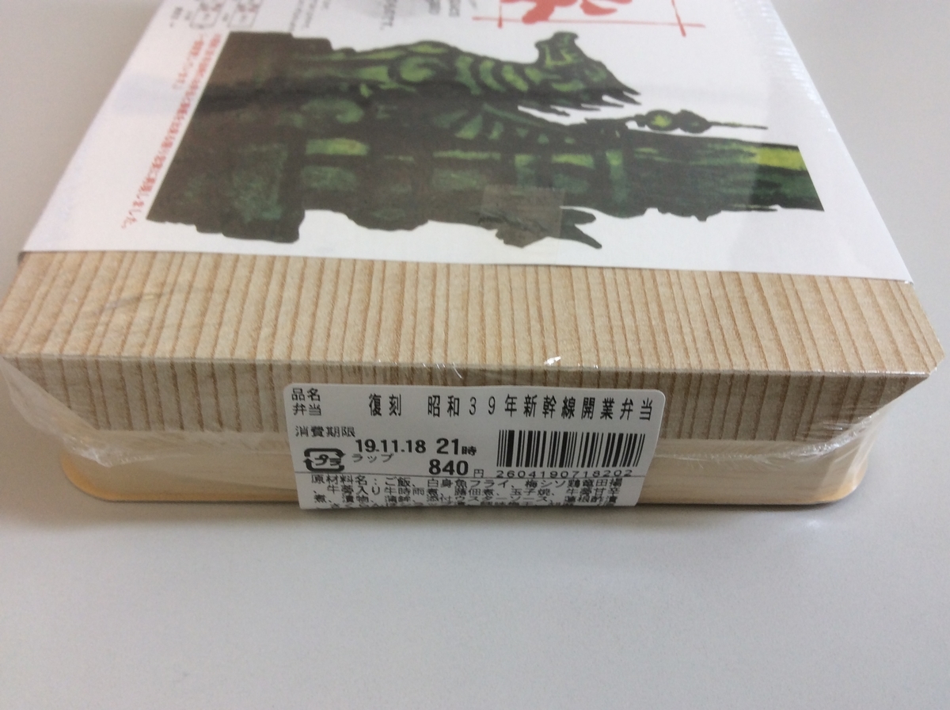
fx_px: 877
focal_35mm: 32
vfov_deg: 44.0
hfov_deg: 56.9
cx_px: 475
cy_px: 355
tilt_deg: -45.3
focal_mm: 3.3
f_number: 2.4
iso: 32
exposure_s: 1/40
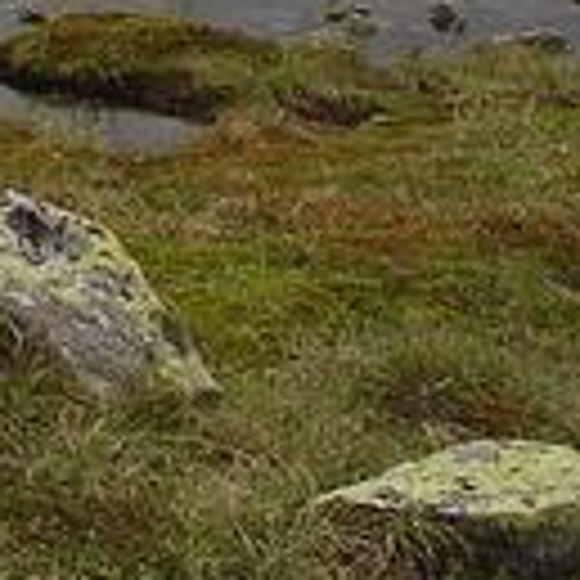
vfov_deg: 9.9
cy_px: -486
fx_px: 3166
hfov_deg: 9.4
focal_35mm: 167
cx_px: -760
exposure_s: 1/321
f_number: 5.6
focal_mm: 5.8
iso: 100
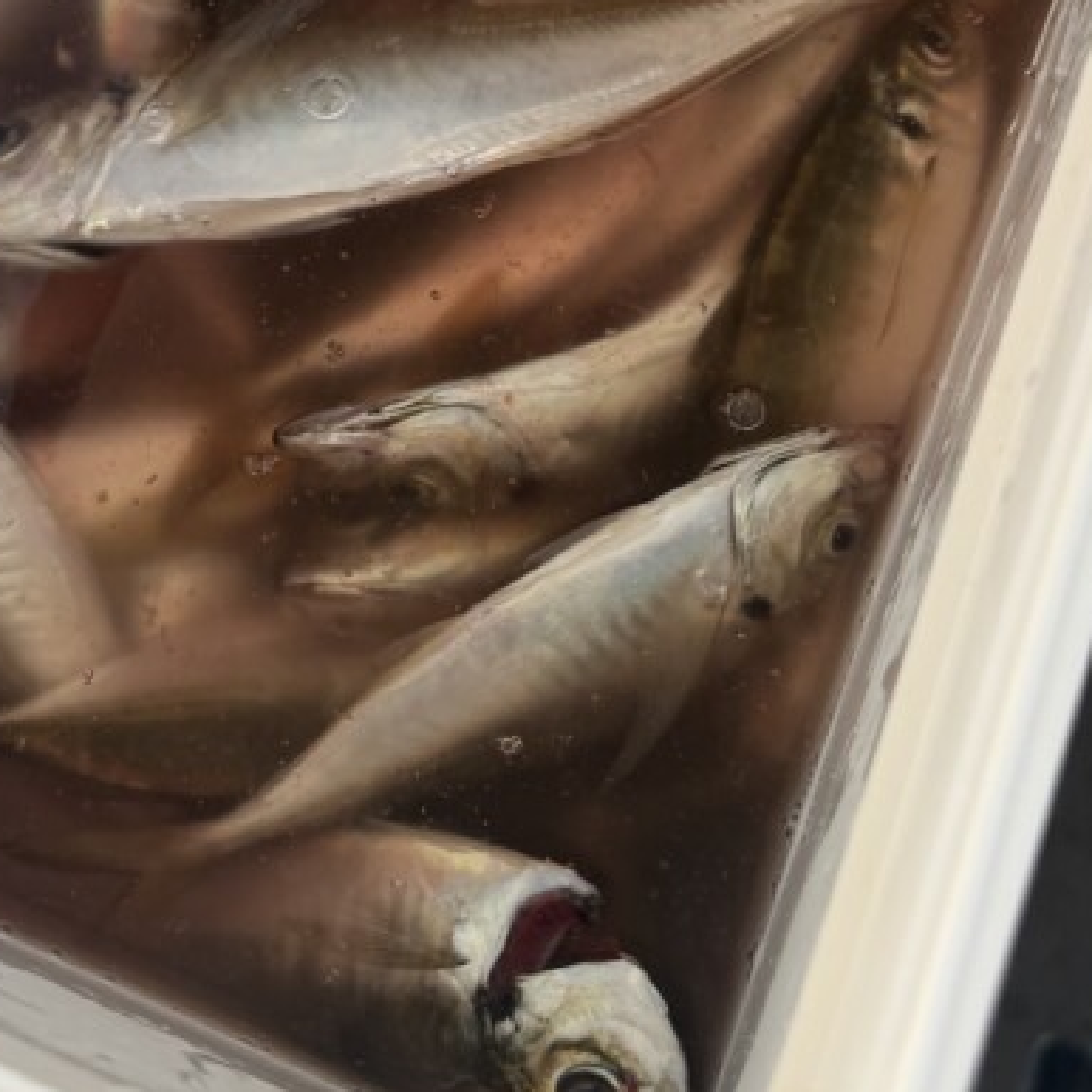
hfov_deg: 31.0
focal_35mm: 55
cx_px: 430
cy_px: 136
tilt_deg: -61.8
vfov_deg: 29.9
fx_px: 1963
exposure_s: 1/121
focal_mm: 6.76
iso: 80
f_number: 1.78
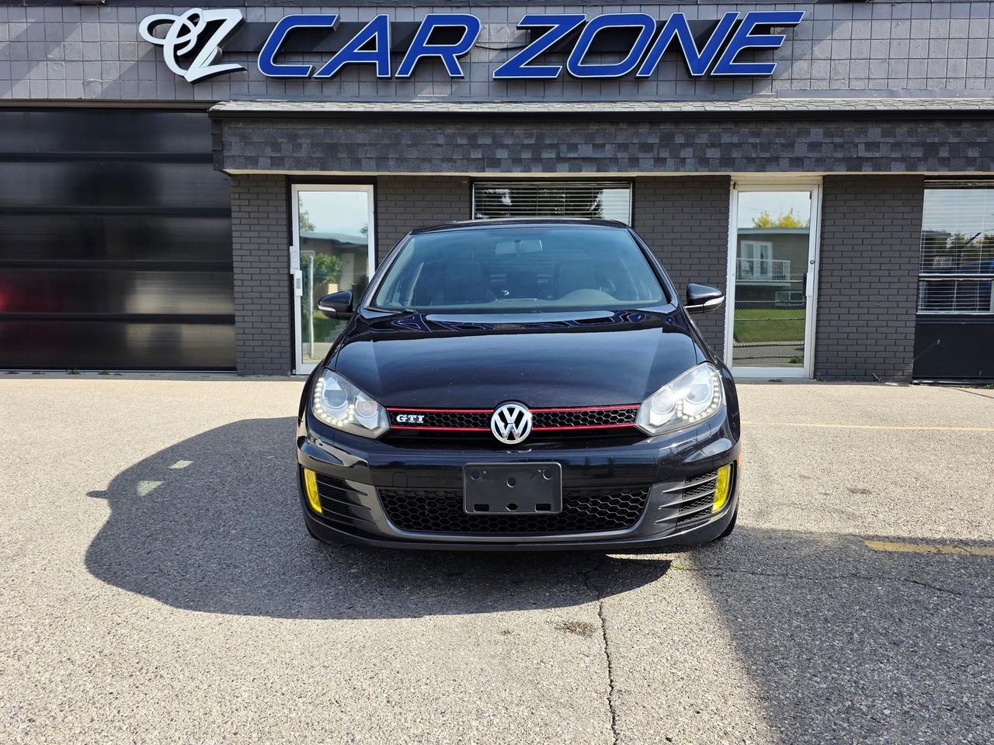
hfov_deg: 73.9
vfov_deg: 58.9
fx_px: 660
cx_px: 497
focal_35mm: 23
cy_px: 372
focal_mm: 6.3
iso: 80
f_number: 1.7
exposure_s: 1/3333
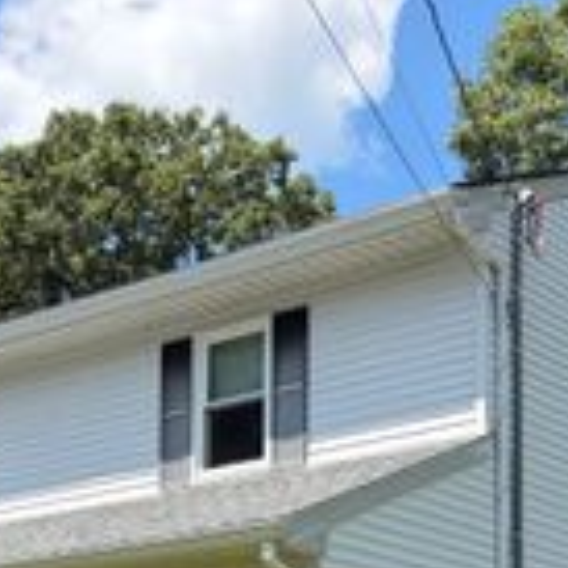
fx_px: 1559
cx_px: 245
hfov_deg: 20.6
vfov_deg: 19.7
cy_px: 636
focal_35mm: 84
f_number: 1.6
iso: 64
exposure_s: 1/2364
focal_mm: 5.96
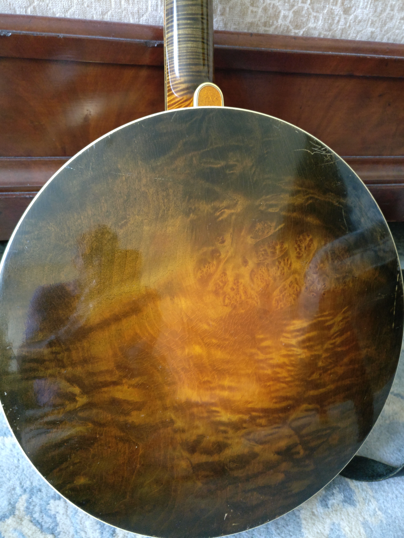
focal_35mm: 28
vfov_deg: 63.4
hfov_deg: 49.7
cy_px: 269
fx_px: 436
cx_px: 202
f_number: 2
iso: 1600
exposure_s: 1/17
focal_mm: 4.26
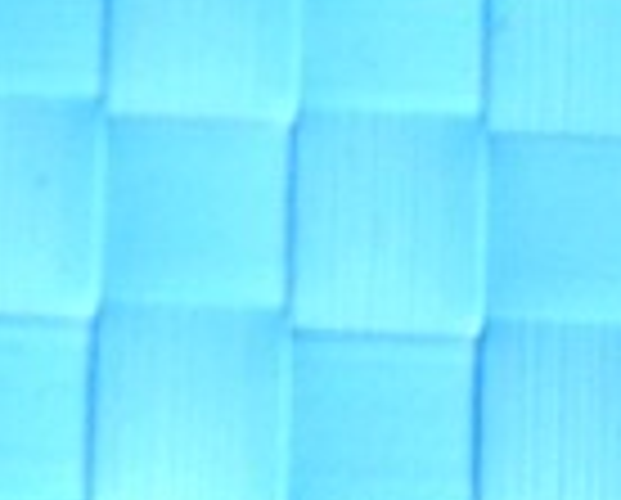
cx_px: 72
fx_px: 3150
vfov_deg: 8.7
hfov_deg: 11.2
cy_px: -369
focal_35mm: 171
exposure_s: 1/60
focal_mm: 28
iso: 2200
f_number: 4.5
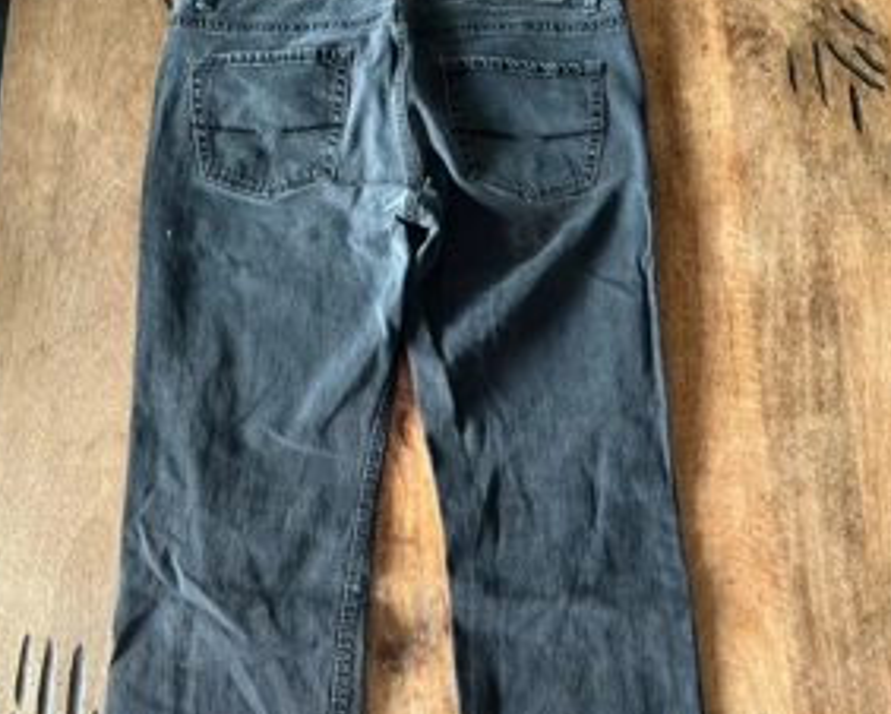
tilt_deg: -76.1
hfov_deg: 50.2
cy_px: 458
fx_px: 950
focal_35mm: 36
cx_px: 427
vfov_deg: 40.8
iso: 125
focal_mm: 5.7
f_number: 1.5
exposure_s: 1/121
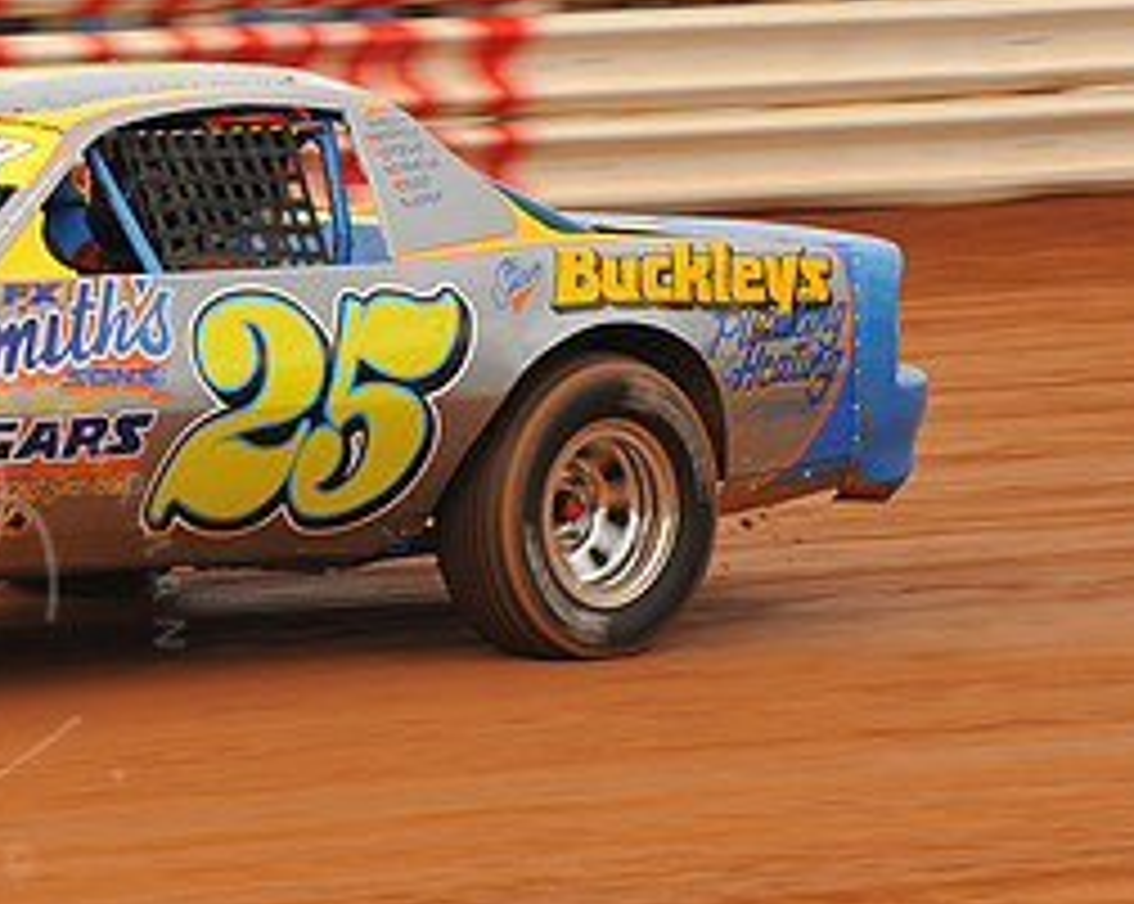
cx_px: -90
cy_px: 211
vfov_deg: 5.3
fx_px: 9789
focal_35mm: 292
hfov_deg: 6.6
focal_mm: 135
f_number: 11
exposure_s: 1/320
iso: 400
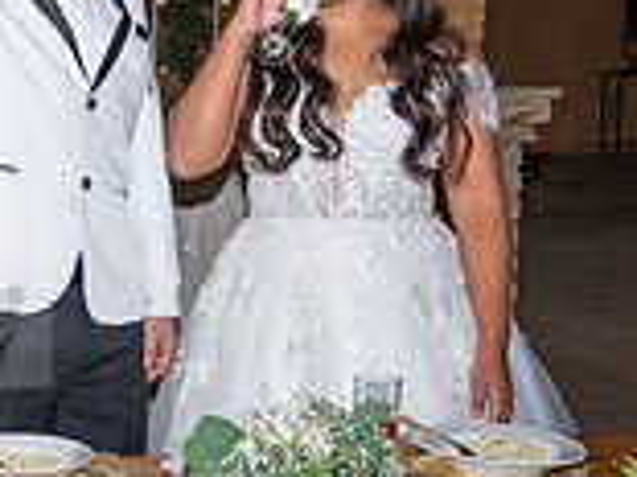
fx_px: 1857
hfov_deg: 17.6
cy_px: 290
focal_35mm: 101
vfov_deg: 14.6
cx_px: -296
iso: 2500
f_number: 5
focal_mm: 28
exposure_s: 1/200
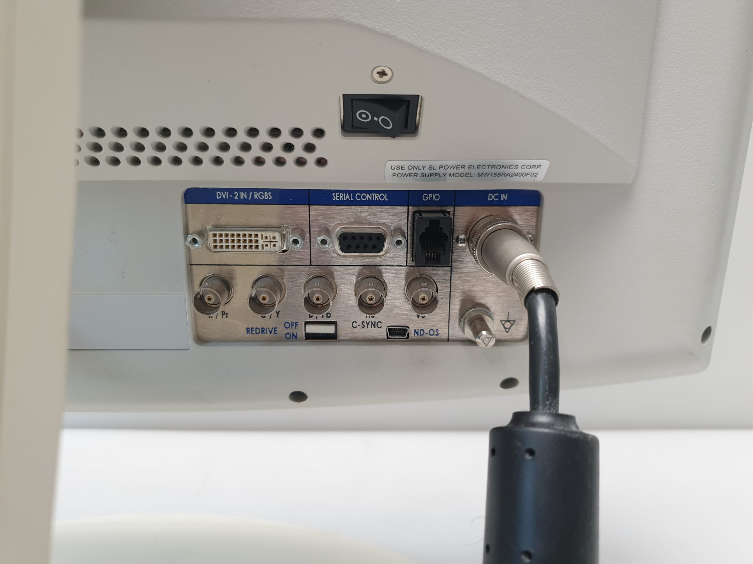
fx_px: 566
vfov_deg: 53.1
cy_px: 282
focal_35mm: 26
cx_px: 376
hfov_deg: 67.3
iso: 100
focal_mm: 4.3
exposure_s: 1/50
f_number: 1.5
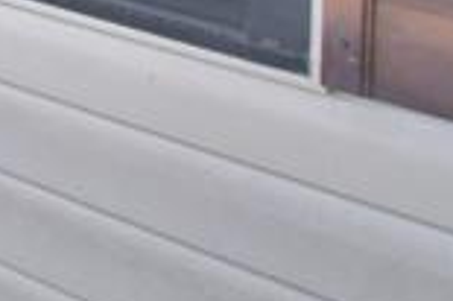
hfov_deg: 13.6
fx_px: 1244
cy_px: -415
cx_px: -684
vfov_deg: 11.5
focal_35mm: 99
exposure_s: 1/125
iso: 200
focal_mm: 10
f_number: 4.5
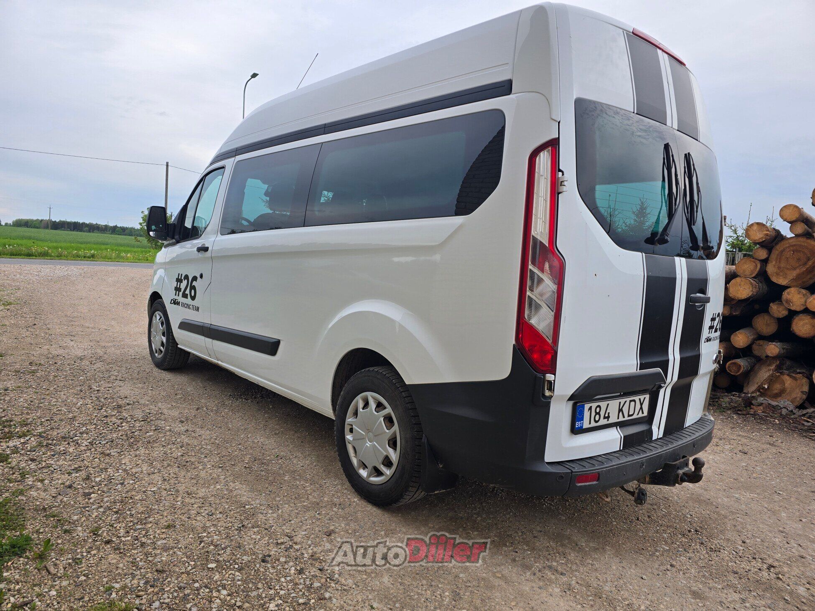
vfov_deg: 58.9
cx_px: 408
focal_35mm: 23
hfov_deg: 73.9
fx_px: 542
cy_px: 306
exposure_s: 1/180
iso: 20
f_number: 1.7
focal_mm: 6.3
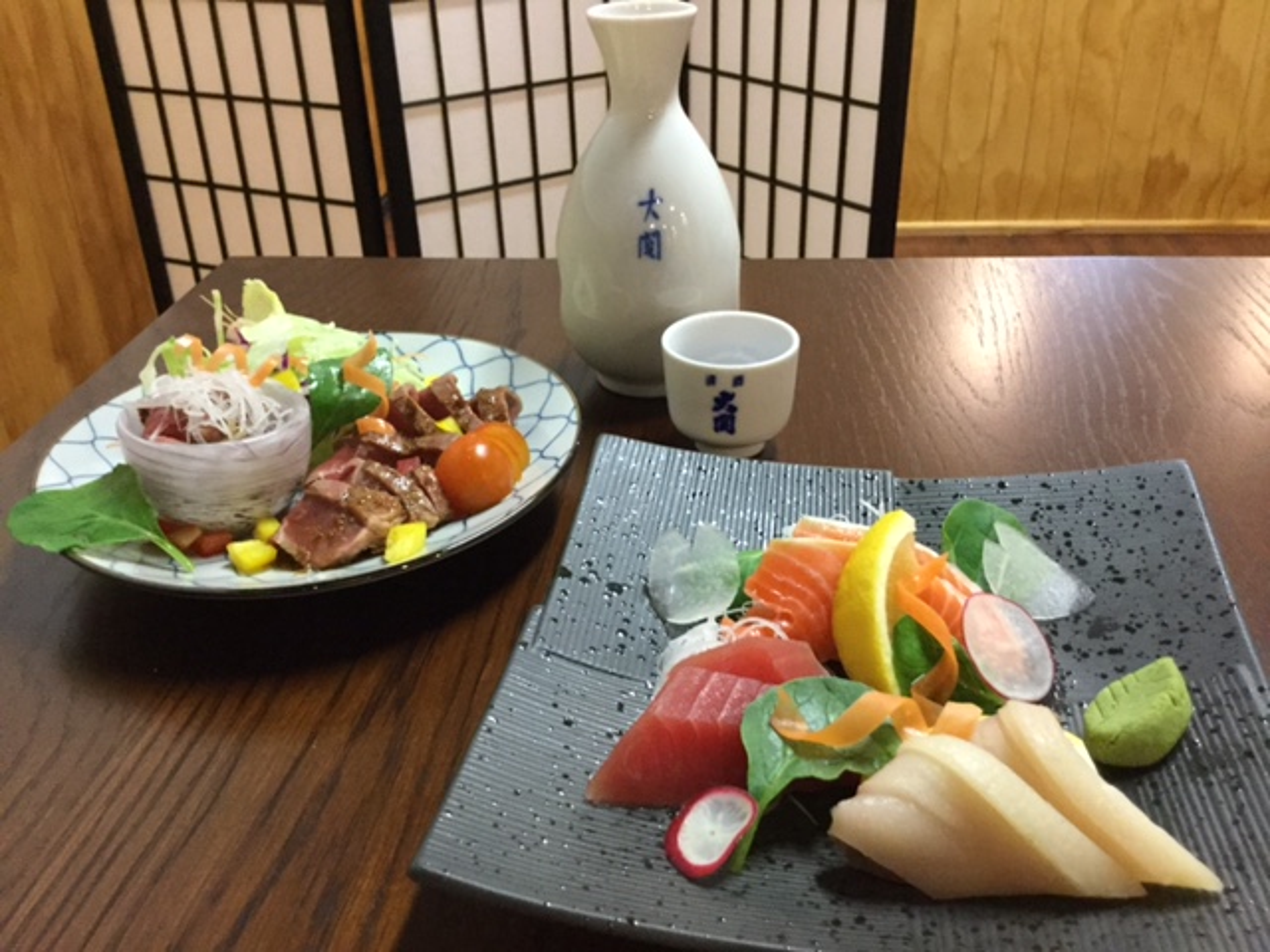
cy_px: 476
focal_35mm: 31
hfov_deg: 58.4
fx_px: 1137
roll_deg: +0.9
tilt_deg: -30.1
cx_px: 635
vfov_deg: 45.4
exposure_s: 1/17
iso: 200
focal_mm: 3.3
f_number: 2.4
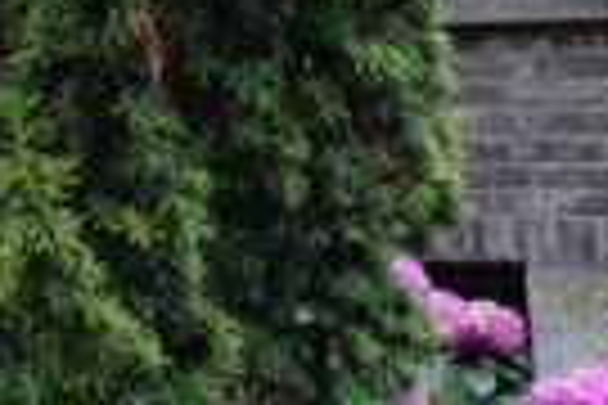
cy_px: 662
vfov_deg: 10.8
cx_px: 1004
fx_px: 2043
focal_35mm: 121
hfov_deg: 15.2
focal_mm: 4.28
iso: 80
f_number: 2.4
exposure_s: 1/120
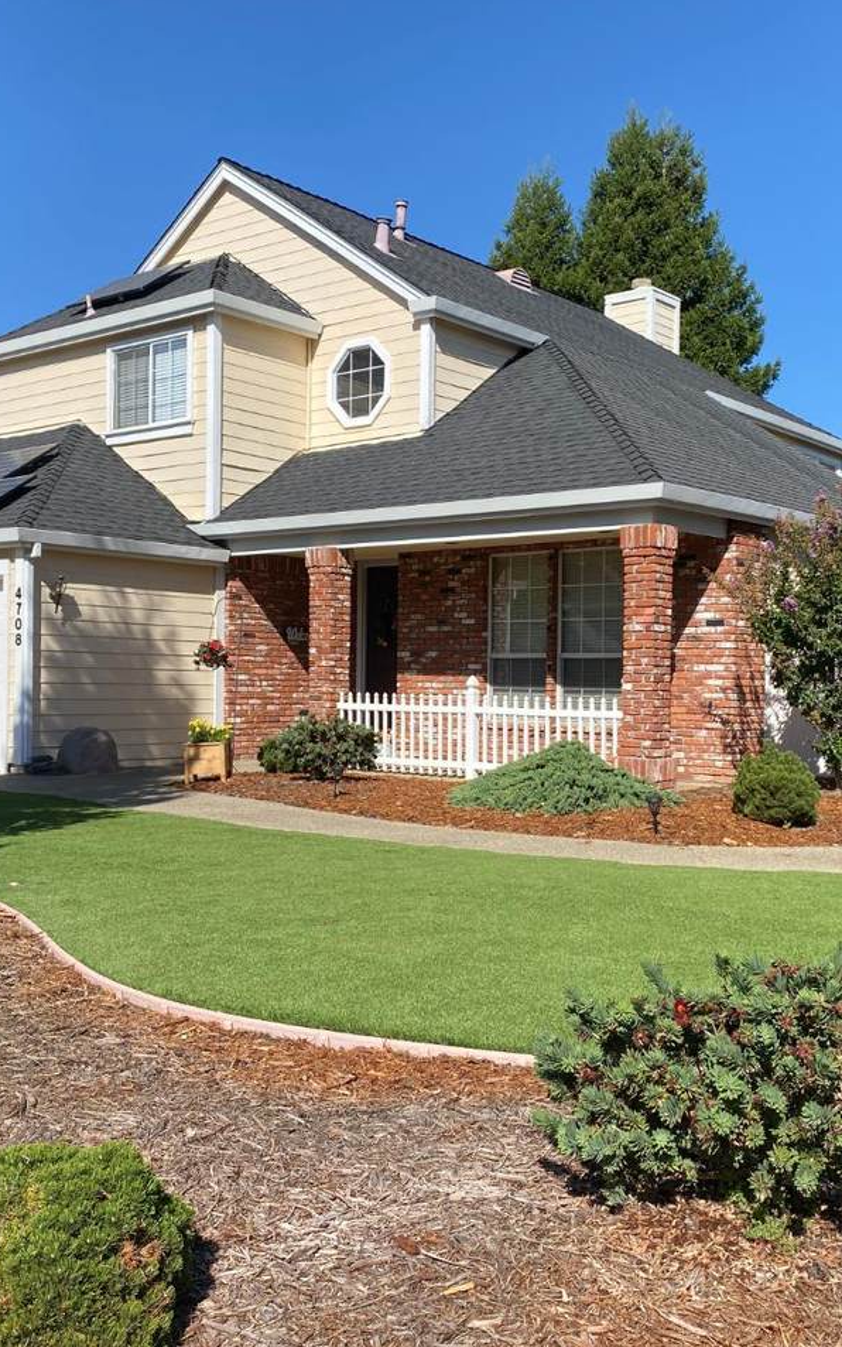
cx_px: 437
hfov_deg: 34.4
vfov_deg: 52.7
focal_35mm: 37
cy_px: 671
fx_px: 1358
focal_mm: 4.25
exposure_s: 1/3300
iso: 32
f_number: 1.8
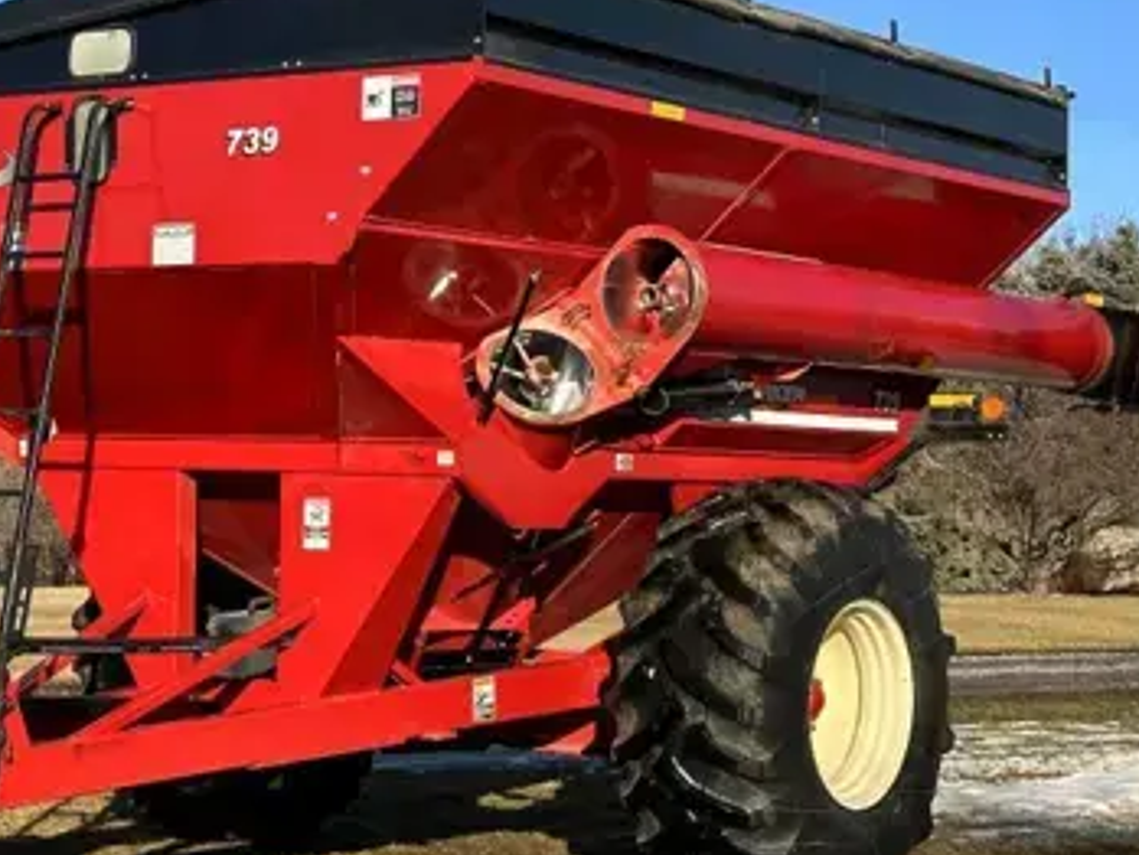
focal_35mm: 88
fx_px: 2897
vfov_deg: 16.8
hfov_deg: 22.1
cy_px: 395
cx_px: 372
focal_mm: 6.86
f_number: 1.78
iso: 64
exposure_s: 1/2732
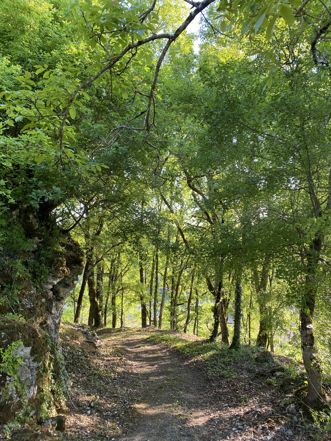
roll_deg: +1.6
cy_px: 220
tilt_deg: +5.9
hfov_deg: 53.1
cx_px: 166
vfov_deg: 67.3
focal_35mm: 26
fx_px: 331
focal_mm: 4.25
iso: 64
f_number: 1.8
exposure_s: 1/121
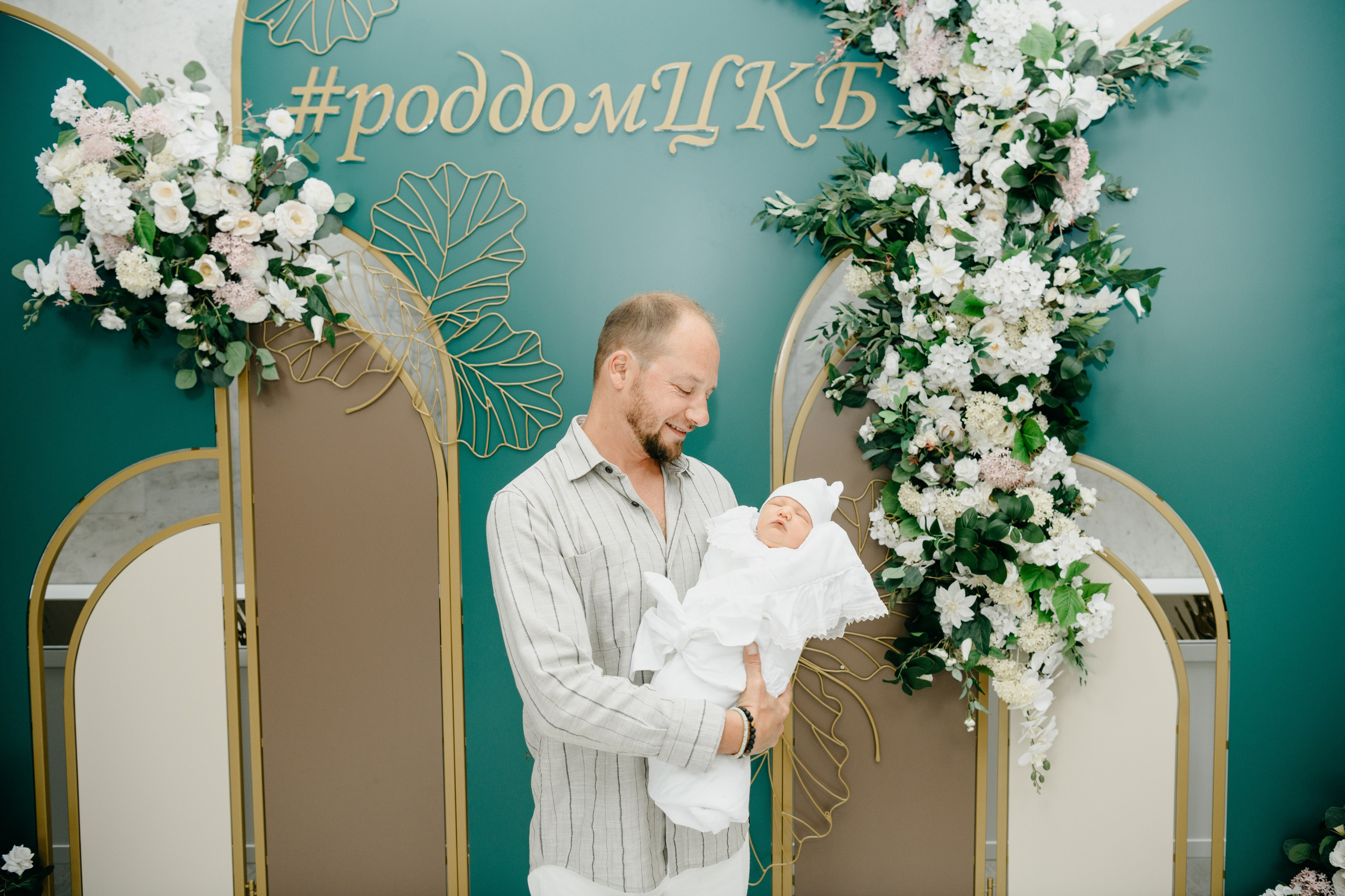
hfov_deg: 60.3
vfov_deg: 42.3
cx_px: 672
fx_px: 1158
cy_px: 448
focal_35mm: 31
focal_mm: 31
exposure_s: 1/160
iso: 400
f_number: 4
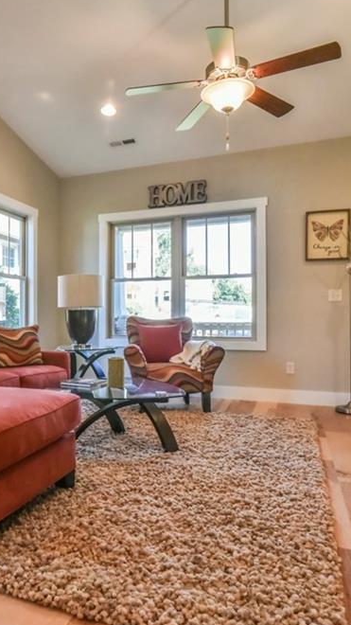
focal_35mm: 26
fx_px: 430
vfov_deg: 71.9
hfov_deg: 43.2
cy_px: 311
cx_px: 94
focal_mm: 16
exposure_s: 1/320
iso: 4000
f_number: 7.1
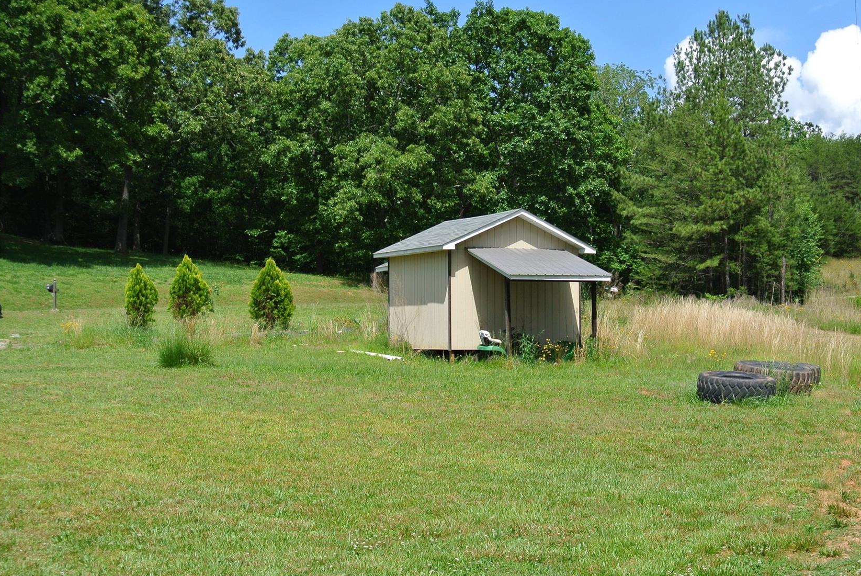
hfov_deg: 35.4
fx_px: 1341
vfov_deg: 24.2
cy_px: 315
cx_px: 533
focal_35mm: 56
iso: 100
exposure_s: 1/640
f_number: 4.5
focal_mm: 16.9
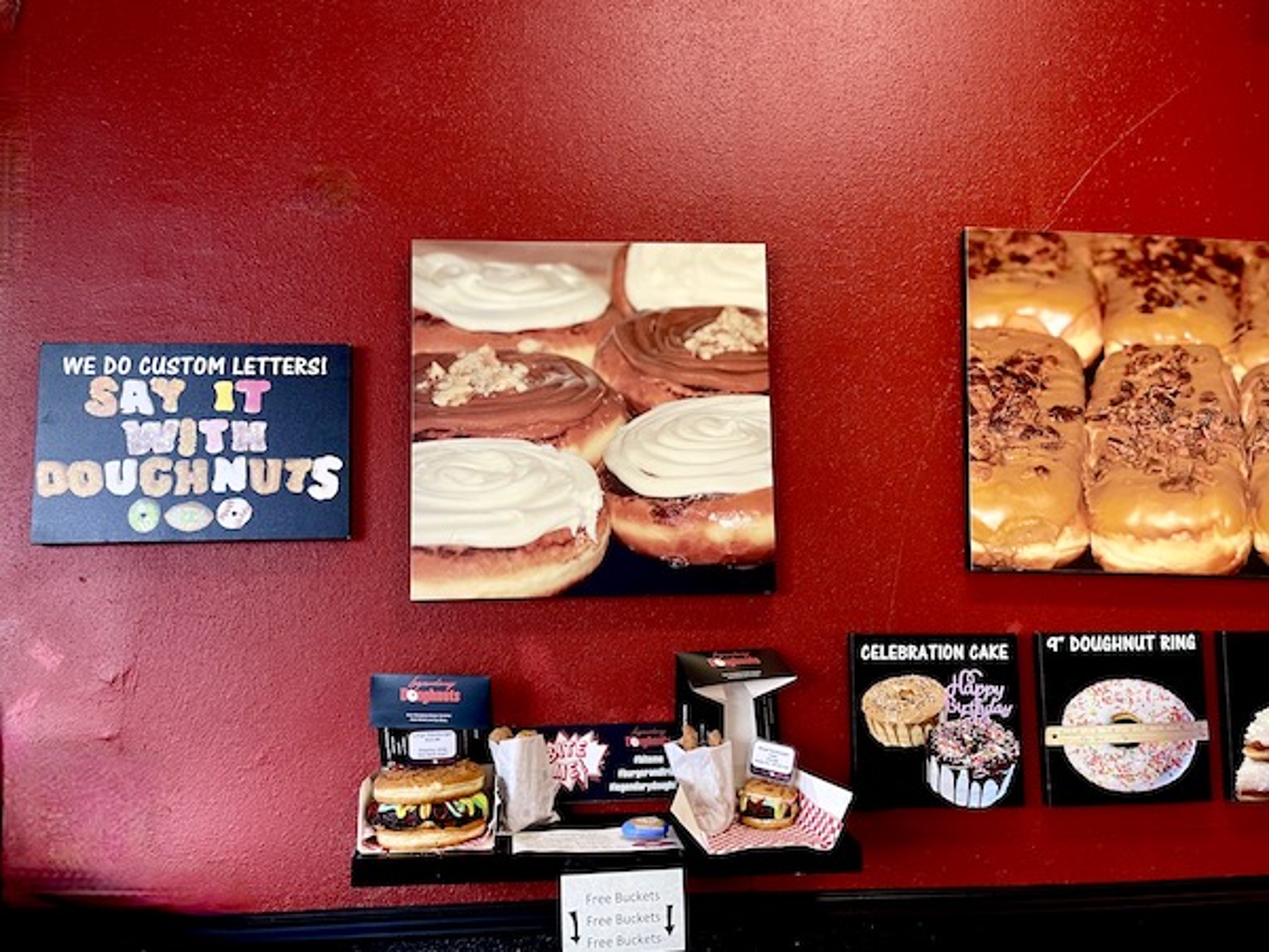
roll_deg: +1.5
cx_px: 634
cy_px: 476
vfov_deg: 53.1
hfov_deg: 67.3
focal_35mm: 26
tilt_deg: +6.7
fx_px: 953
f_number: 1.6
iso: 100
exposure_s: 1/60
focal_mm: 5.1
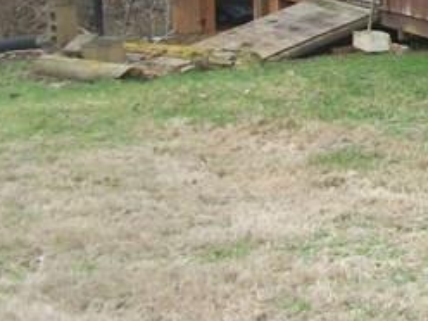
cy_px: -76
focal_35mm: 132
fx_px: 1632
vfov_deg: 11.0
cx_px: 789
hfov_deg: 13.3
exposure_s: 1/200
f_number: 2.9
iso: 80
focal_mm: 5.7
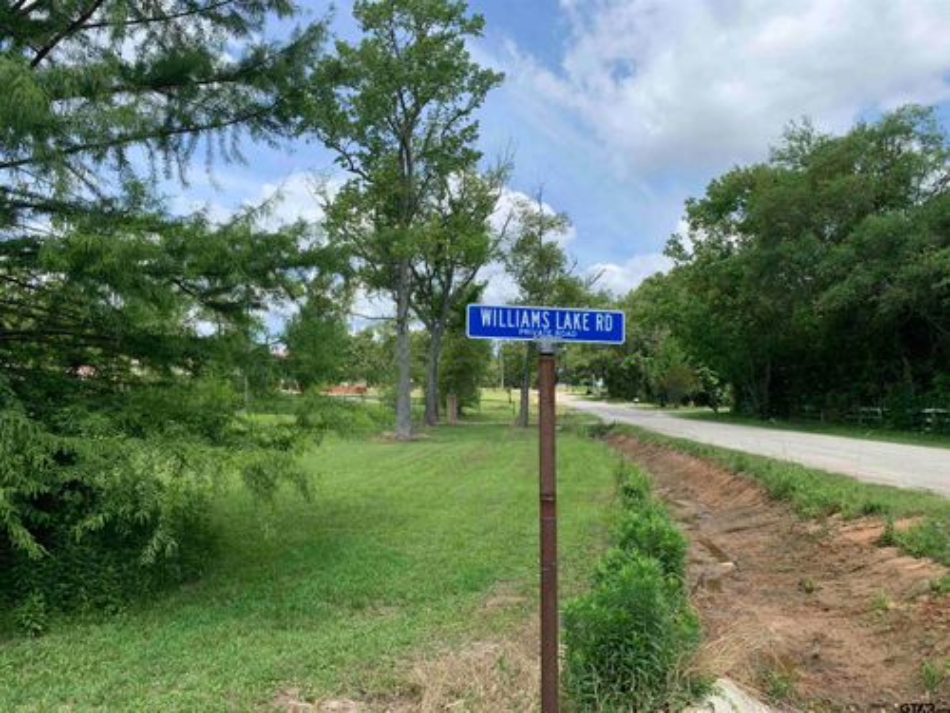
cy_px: 356
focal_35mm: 26
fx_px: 714
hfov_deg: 67.3
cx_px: 475
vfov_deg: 53.1
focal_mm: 4.25
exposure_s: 1/1490
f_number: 1.8
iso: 25
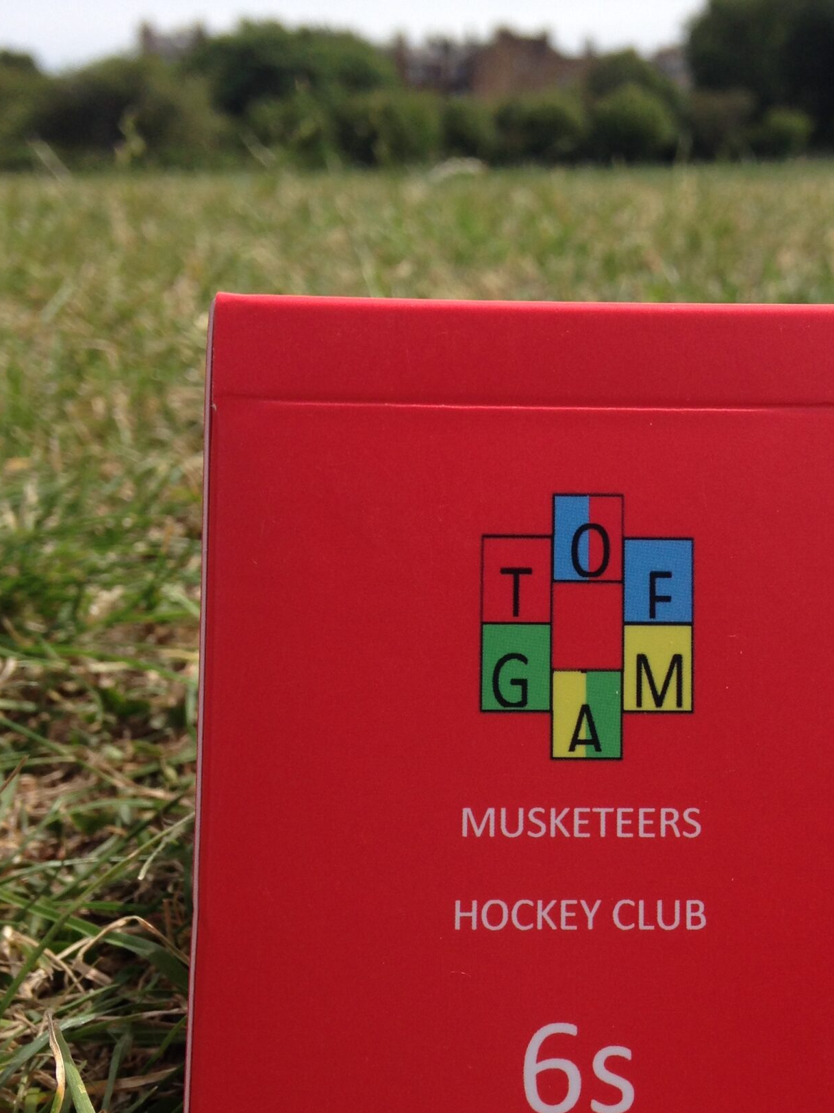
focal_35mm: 52
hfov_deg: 27.6
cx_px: 642
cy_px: 625
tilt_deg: -14.8
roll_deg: +0.1
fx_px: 1671
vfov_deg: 36.8
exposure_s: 1/1391
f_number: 2.4
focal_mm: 4.12
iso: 50
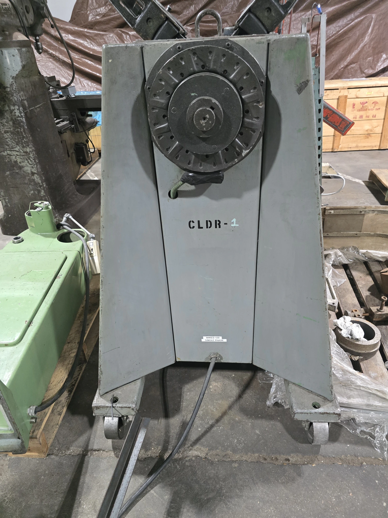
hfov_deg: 58.9
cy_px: 259
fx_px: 344
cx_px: 194
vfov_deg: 73.9
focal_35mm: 23
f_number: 1.7
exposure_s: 1/120
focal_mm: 6.3
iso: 1000
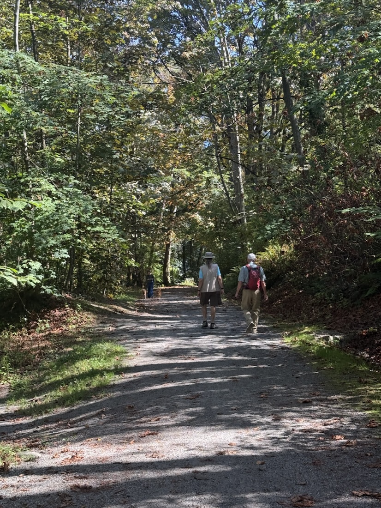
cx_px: 190
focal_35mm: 48
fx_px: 704
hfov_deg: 30.3
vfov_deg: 39.6
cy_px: 254
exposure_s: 1/503
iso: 80
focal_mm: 6.76
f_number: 1.78
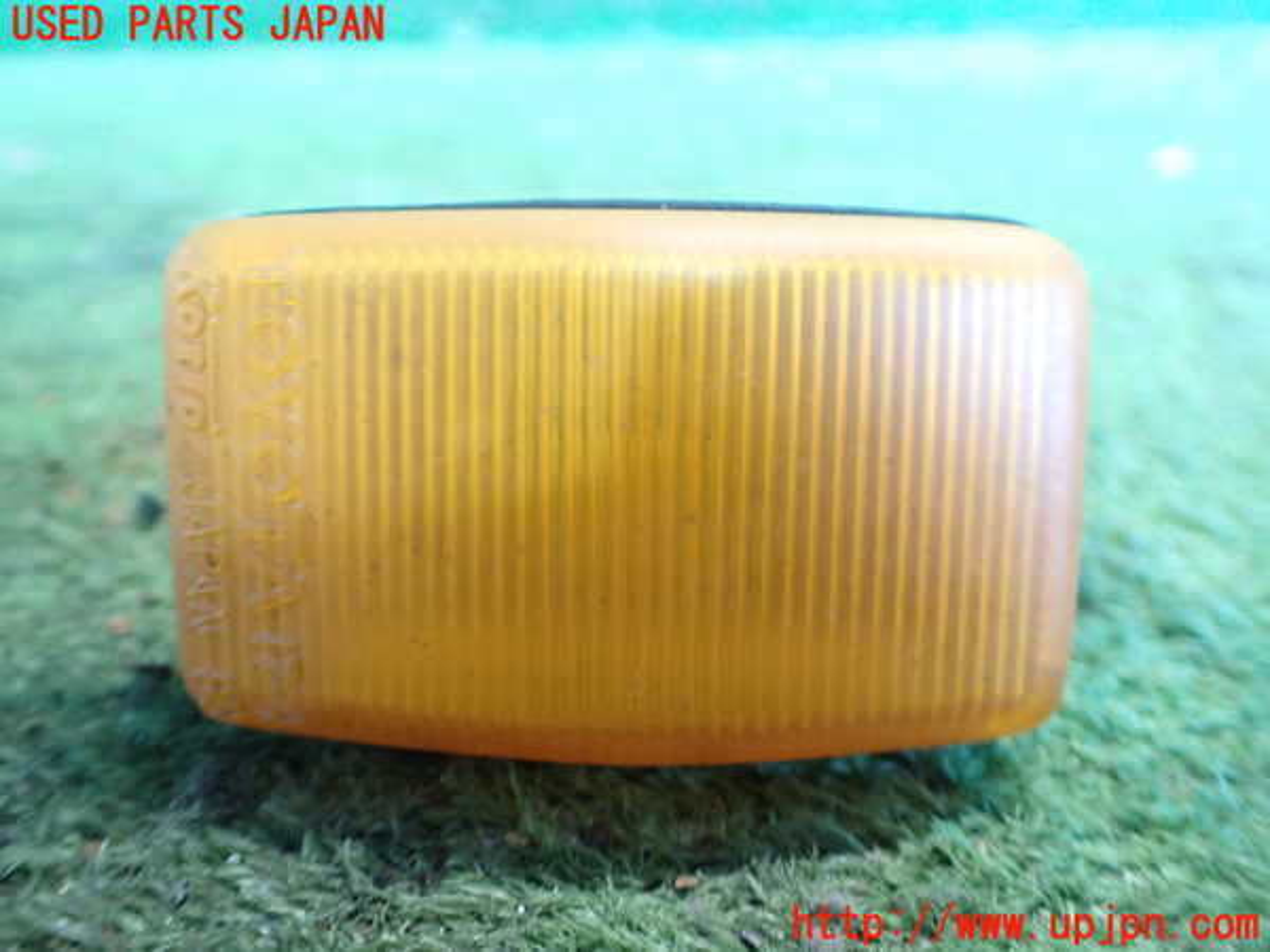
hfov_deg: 60.0
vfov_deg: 46.8
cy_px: 476
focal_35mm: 30
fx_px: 1101
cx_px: 635
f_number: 2.3
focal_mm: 5.4
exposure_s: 1/30
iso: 800
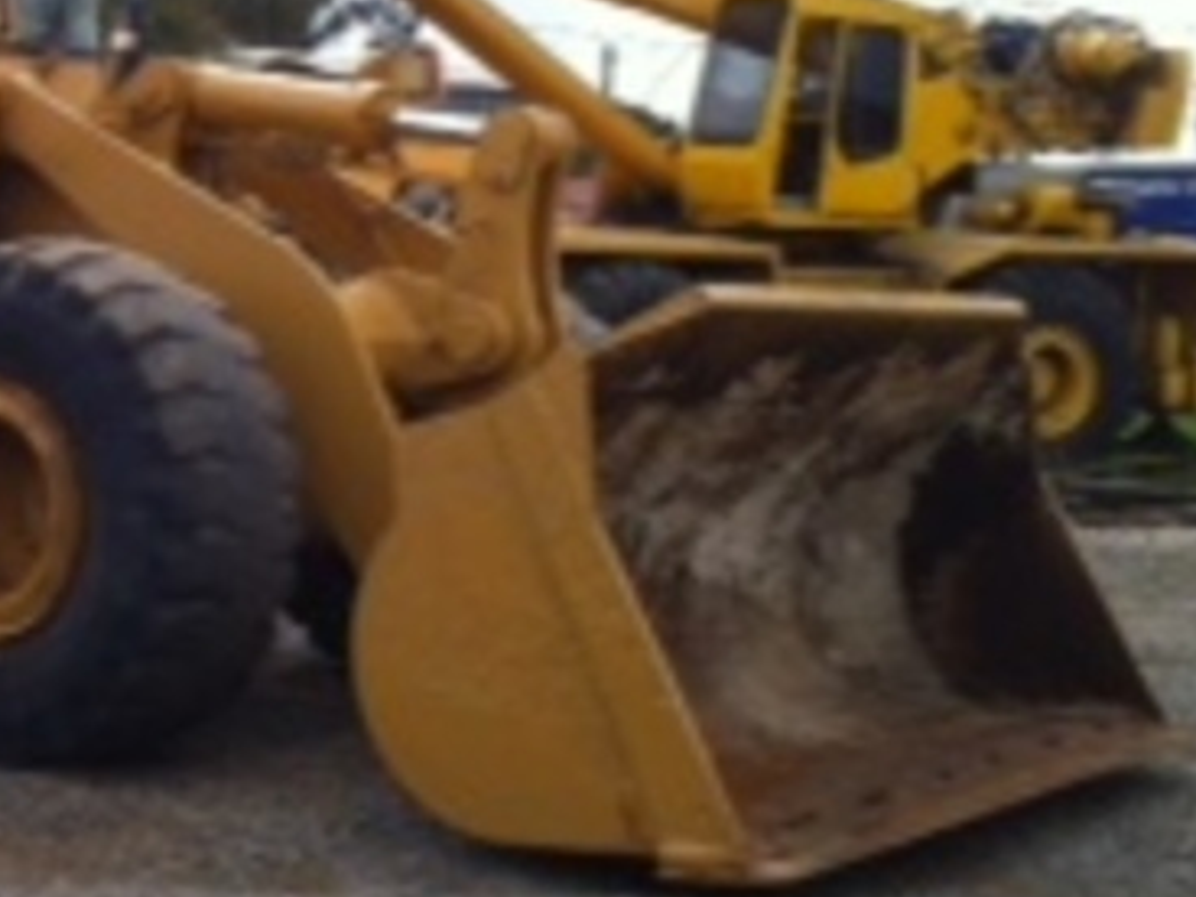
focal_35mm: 76
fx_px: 2626
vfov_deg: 19.3
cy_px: 325
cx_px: 162
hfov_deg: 25.0
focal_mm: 3.85
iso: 80
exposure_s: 1/656
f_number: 2.8
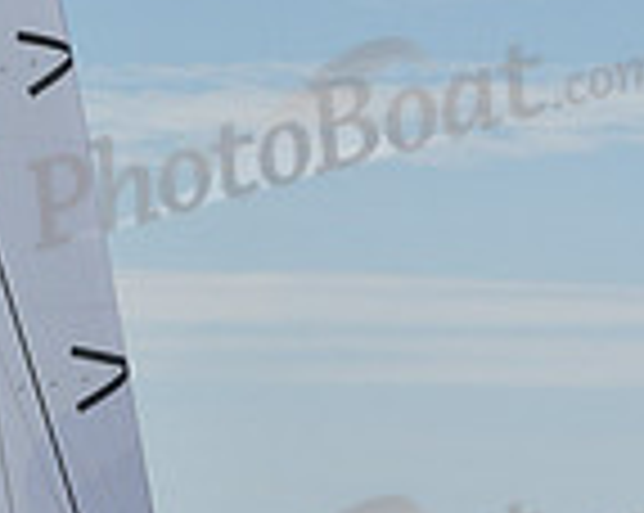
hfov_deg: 4.6
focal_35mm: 420
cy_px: -36
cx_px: -205
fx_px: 7994
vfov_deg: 3.7
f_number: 11
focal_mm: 110
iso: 320
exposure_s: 1/1000
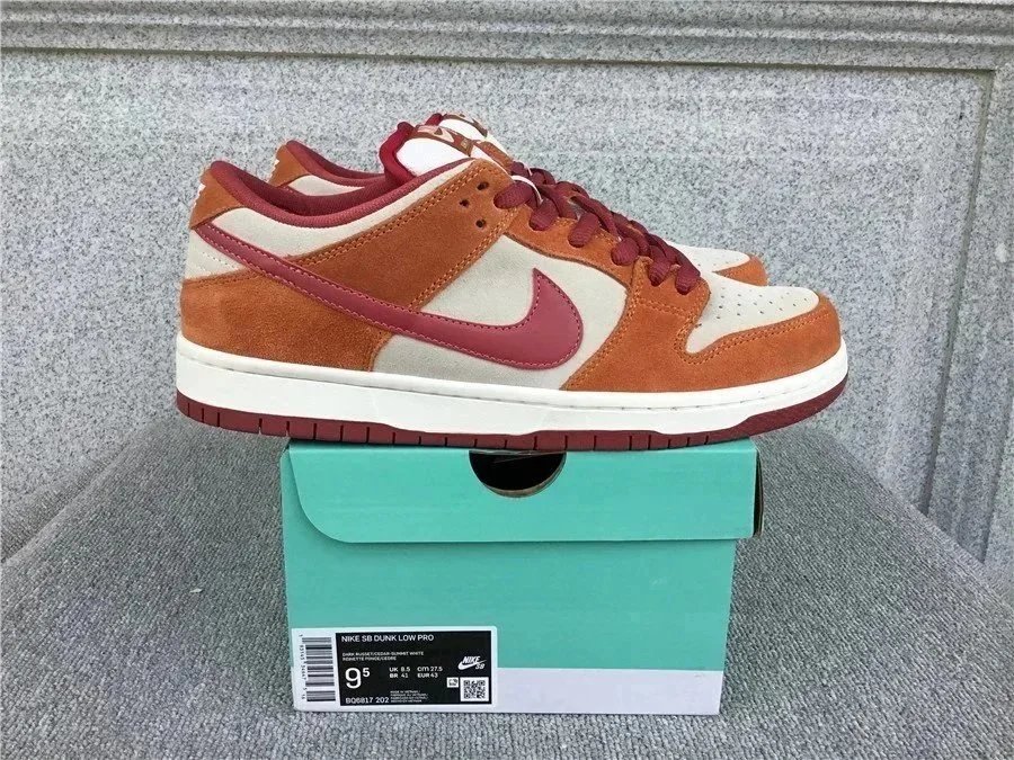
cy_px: 380
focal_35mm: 31
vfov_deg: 45.4
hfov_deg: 58.4
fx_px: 908
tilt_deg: -16.2
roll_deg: -0.4
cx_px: 507
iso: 25
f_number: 2.4
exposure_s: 1/488
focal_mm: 3.3
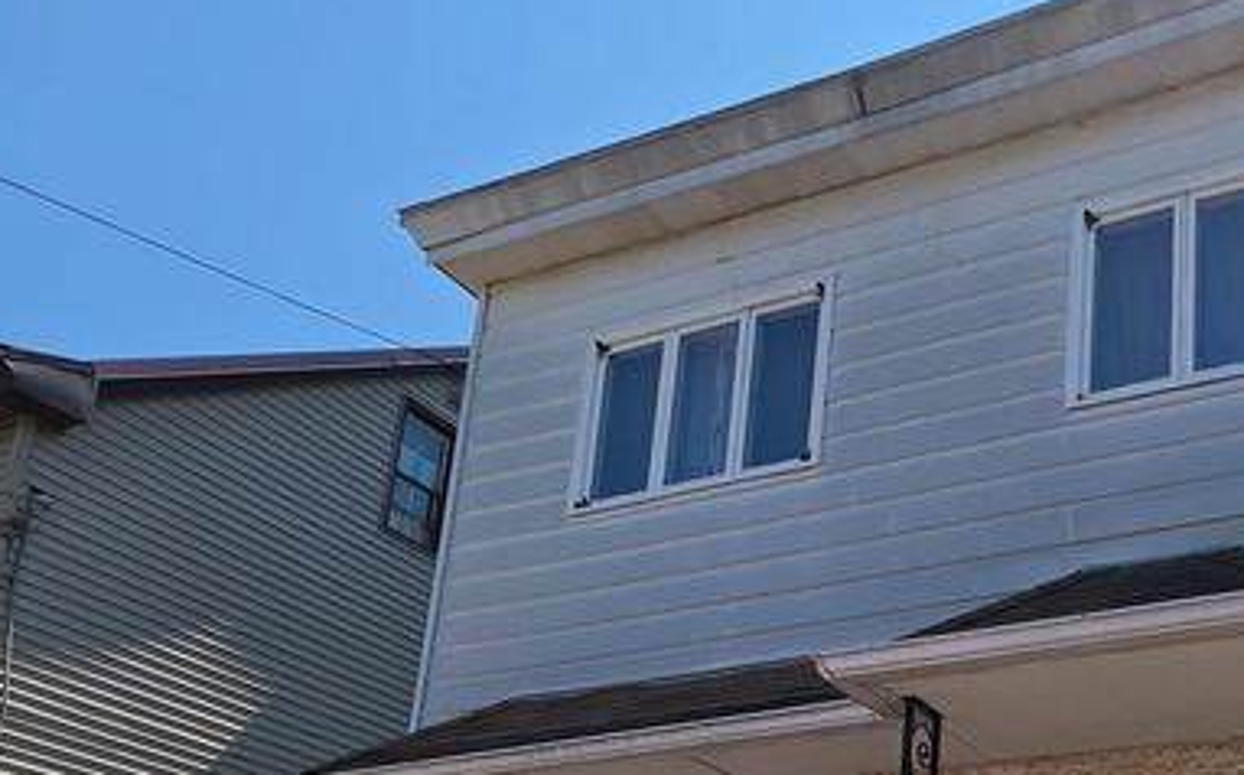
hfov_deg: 46.9
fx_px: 1321
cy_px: 863
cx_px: 1045
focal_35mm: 39
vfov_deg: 29.3
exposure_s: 1/2470
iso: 32
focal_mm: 2.2
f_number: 1.9
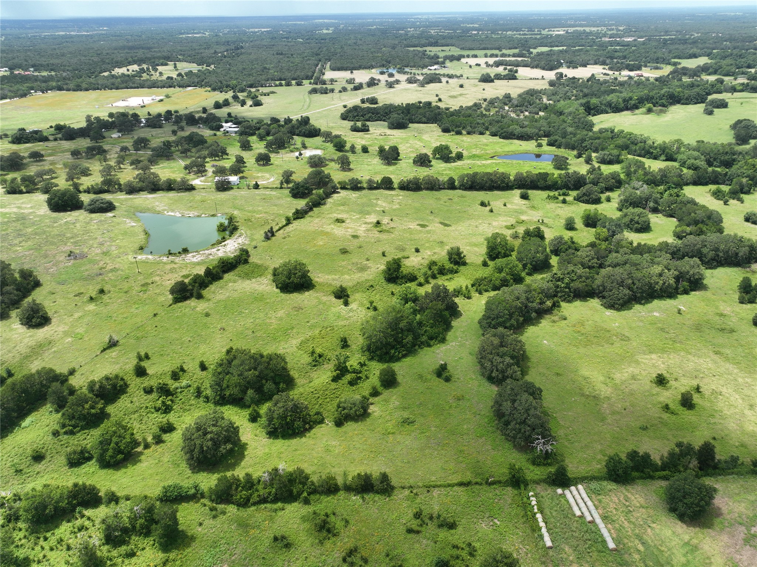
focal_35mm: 24
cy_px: 284
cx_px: 378
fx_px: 525
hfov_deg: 71.6
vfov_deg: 56.8
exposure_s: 1/1250
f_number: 2.8
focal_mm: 12.29
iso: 100
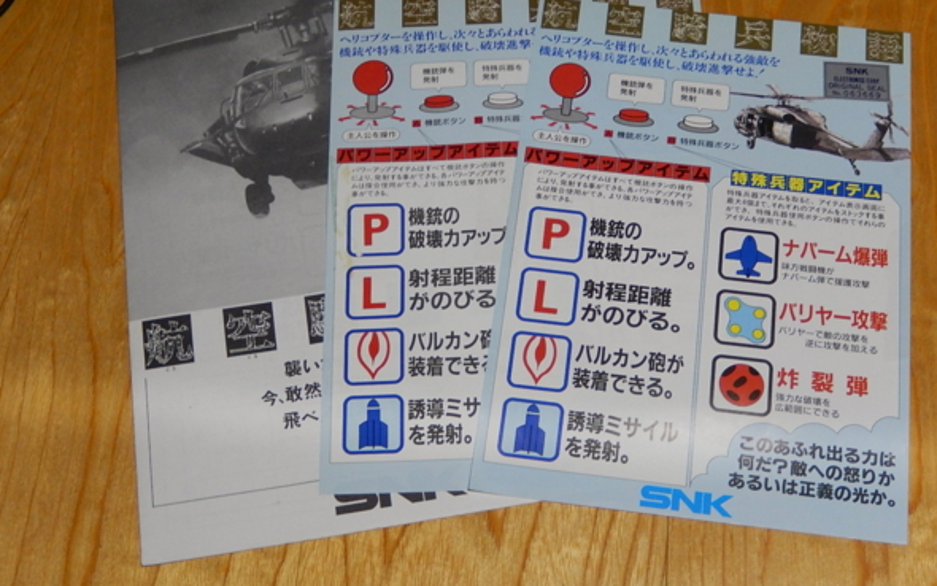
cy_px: 233
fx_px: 1405
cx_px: 470
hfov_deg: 36.9
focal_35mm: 55
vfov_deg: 23.5
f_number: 4.5
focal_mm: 9.2
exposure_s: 1/8
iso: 400
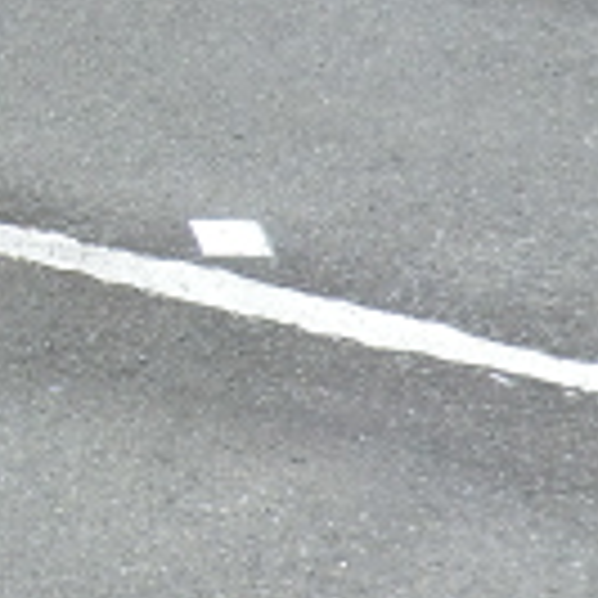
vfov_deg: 17.0
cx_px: -40
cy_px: 234
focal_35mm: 102
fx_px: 1994
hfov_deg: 16.6
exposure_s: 1/400
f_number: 3.2
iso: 80
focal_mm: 4.3
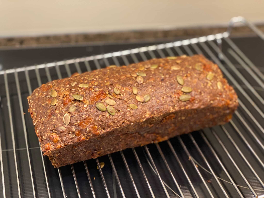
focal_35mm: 52
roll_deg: -1.0
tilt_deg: -40.2
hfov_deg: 36.8
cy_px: 99
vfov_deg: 28.0
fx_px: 397
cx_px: 132
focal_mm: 6
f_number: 2
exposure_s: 1/20
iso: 400
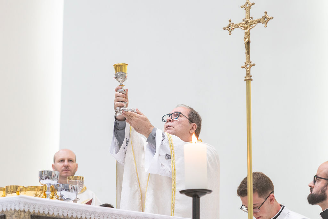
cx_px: 164
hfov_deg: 19.5
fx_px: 957
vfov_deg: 13.0
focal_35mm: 105
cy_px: 110
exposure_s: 1/125
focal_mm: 70
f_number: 2.8
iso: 1600
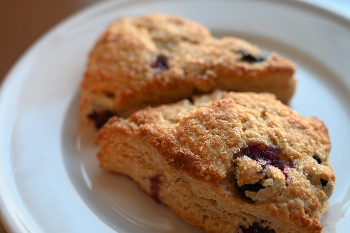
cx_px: 175
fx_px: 476
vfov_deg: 27.5
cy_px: 116
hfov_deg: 40.4
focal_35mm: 49
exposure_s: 1/125
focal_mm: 49
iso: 800
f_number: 4
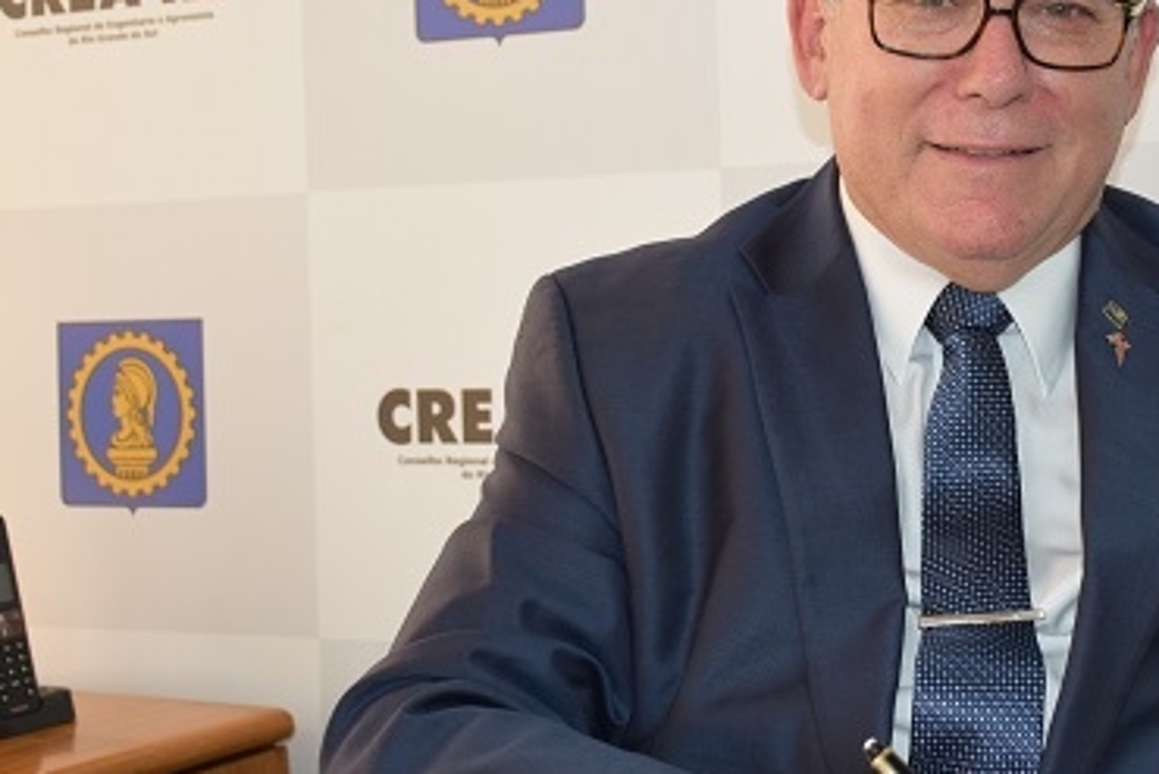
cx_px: 893
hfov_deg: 27.3
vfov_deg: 18.7
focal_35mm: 73
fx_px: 2351
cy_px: 288
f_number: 5.6
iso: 800
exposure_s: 1/125
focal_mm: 30
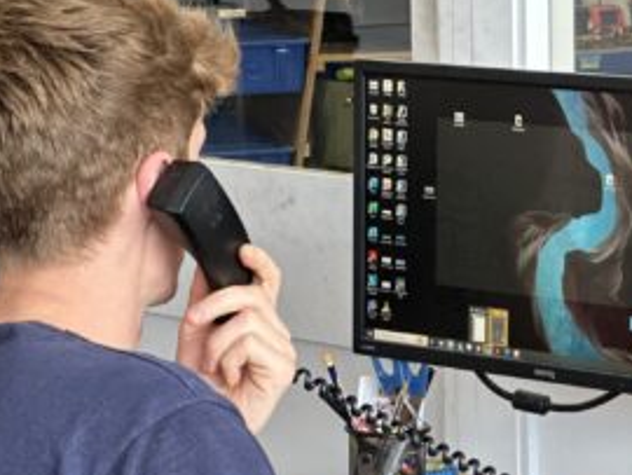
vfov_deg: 9.1
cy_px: 342
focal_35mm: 164
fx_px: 2997
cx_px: 665
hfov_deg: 11.9
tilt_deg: -9.2
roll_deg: +0.0
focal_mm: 9
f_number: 2.8
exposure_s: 1/33
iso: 125
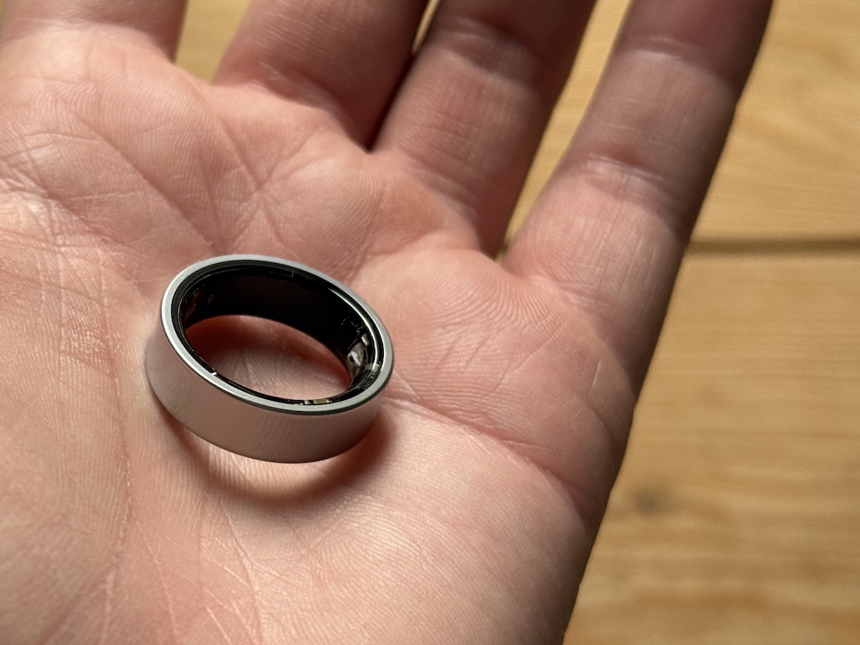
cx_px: 227
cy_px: 281
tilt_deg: -67.0
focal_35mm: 79
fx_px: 1963
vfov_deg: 18.7
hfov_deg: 24.5
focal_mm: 6.76
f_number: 1.78
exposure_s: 1/77
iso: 100
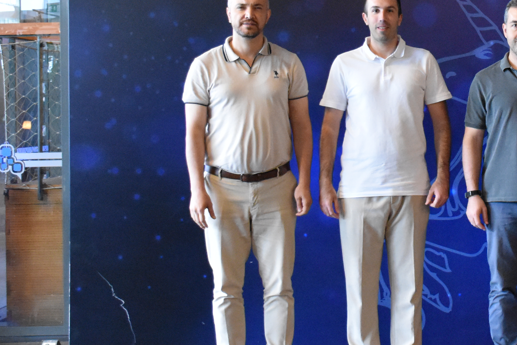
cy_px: 97
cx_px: 512
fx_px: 1292
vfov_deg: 15.1
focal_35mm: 90
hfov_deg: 21.8
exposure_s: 1/60
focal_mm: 24
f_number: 3.8
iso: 4500
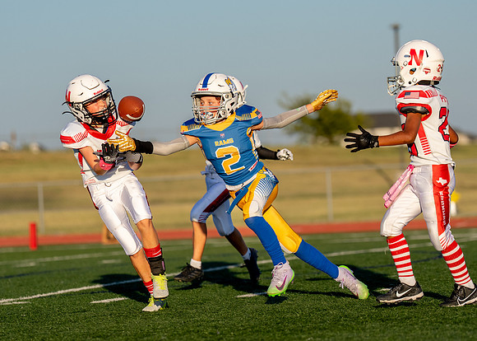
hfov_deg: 8.6
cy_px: 156
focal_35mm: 234
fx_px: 3168
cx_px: 260
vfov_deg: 6.2
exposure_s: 1/4000
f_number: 2.8
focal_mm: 138
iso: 250
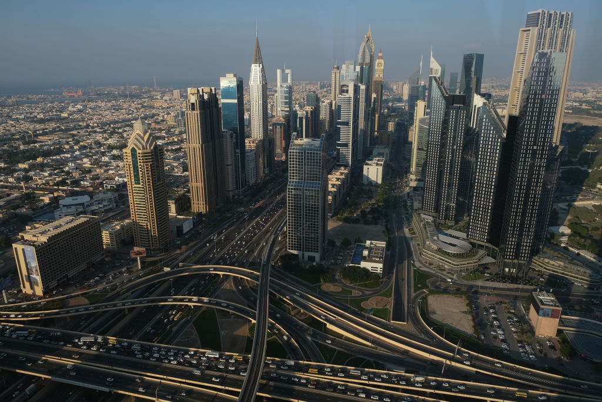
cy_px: 201
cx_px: 301
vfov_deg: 53.1
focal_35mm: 24
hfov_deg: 73.7
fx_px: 401
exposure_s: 1/250
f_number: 8
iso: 200
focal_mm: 16
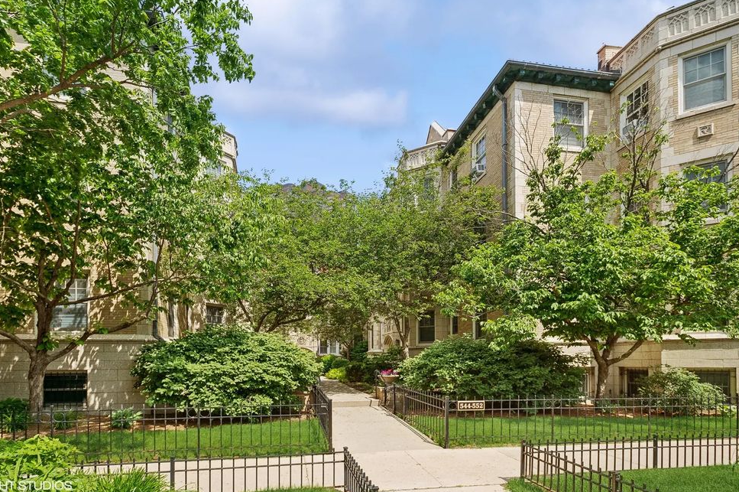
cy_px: 233
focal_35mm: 18
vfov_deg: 67.2
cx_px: 365
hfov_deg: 90.0
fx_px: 369
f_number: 8
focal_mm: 17
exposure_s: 1/250
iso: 200
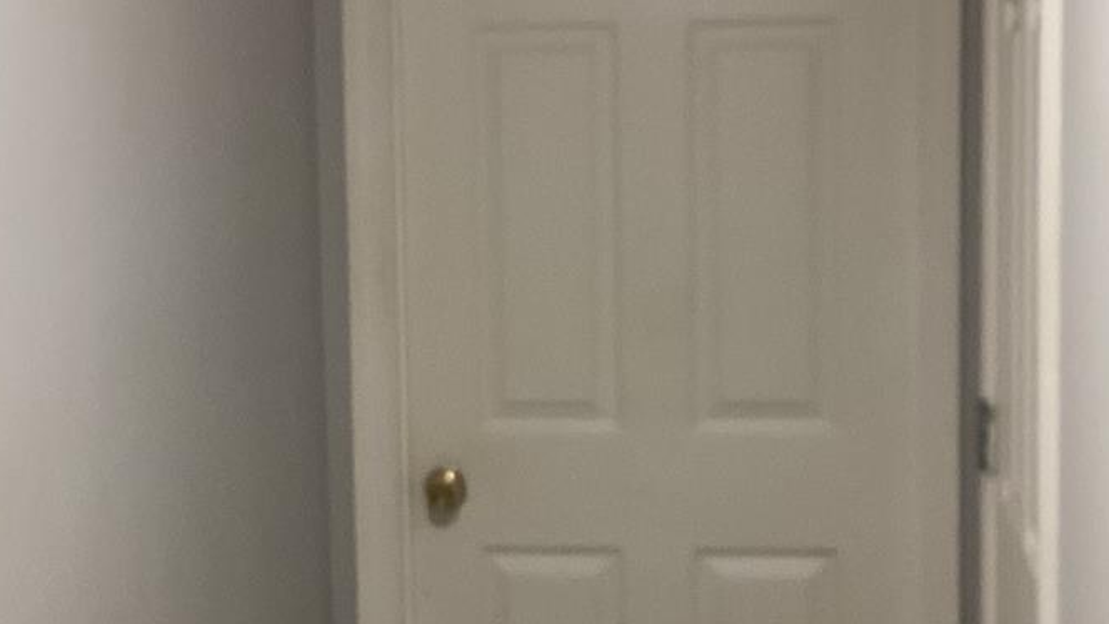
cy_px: 292
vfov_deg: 15.5
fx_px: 2294
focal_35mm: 78
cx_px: 515
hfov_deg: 27.2
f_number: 2.4
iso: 250
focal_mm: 3.3
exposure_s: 1/40
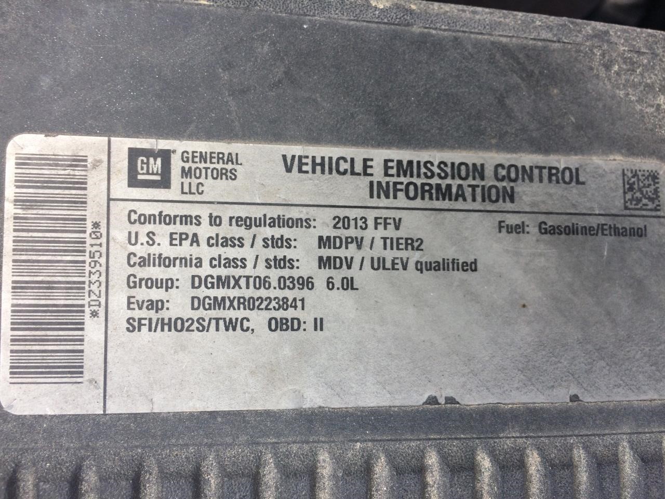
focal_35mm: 29
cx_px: 332
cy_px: 250
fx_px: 557
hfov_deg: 61.7
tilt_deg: -72.3
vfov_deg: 48.2
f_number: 2.2
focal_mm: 4.15
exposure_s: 1/336
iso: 32
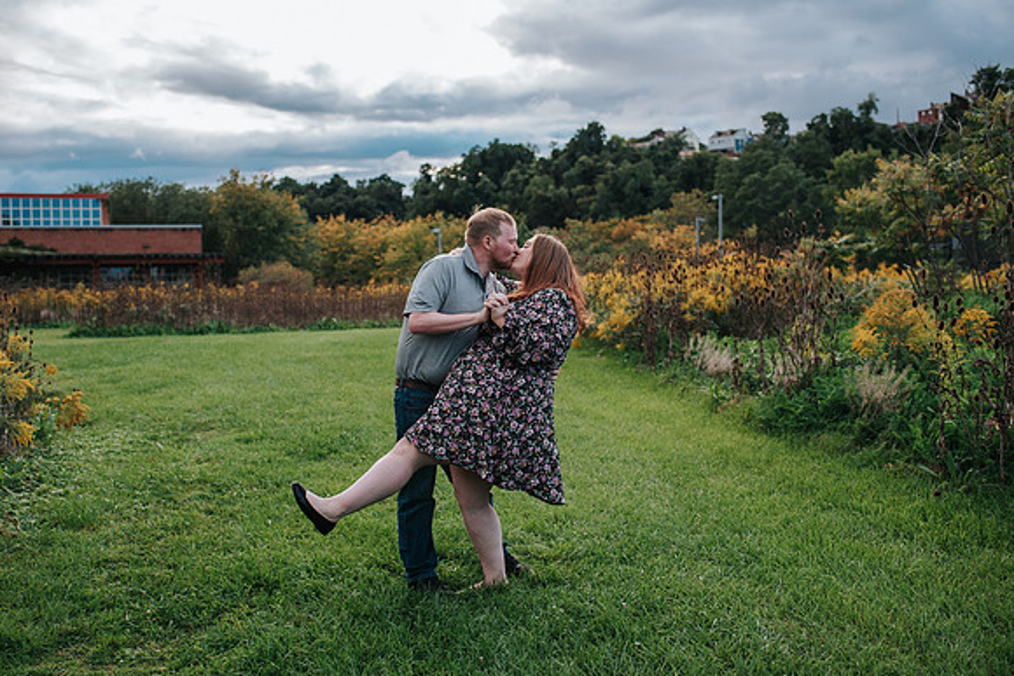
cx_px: 485
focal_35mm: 38
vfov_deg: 35.5
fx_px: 1058
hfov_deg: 51.2
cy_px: 338
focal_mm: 35
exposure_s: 1/1250
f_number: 3.2
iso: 500
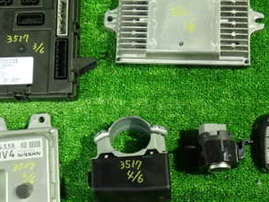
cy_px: 103
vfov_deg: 24.4
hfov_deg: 32.2
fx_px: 466
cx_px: 122
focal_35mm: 60
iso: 800
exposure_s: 1/30
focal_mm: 5.4
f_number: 2.3
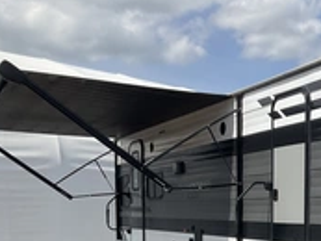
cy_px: 267
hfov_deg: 27.1
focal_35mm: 67
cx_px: 330
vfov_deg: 20.9
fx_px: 622
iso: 25
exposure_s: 1/1912
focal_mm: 3
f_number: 1.8
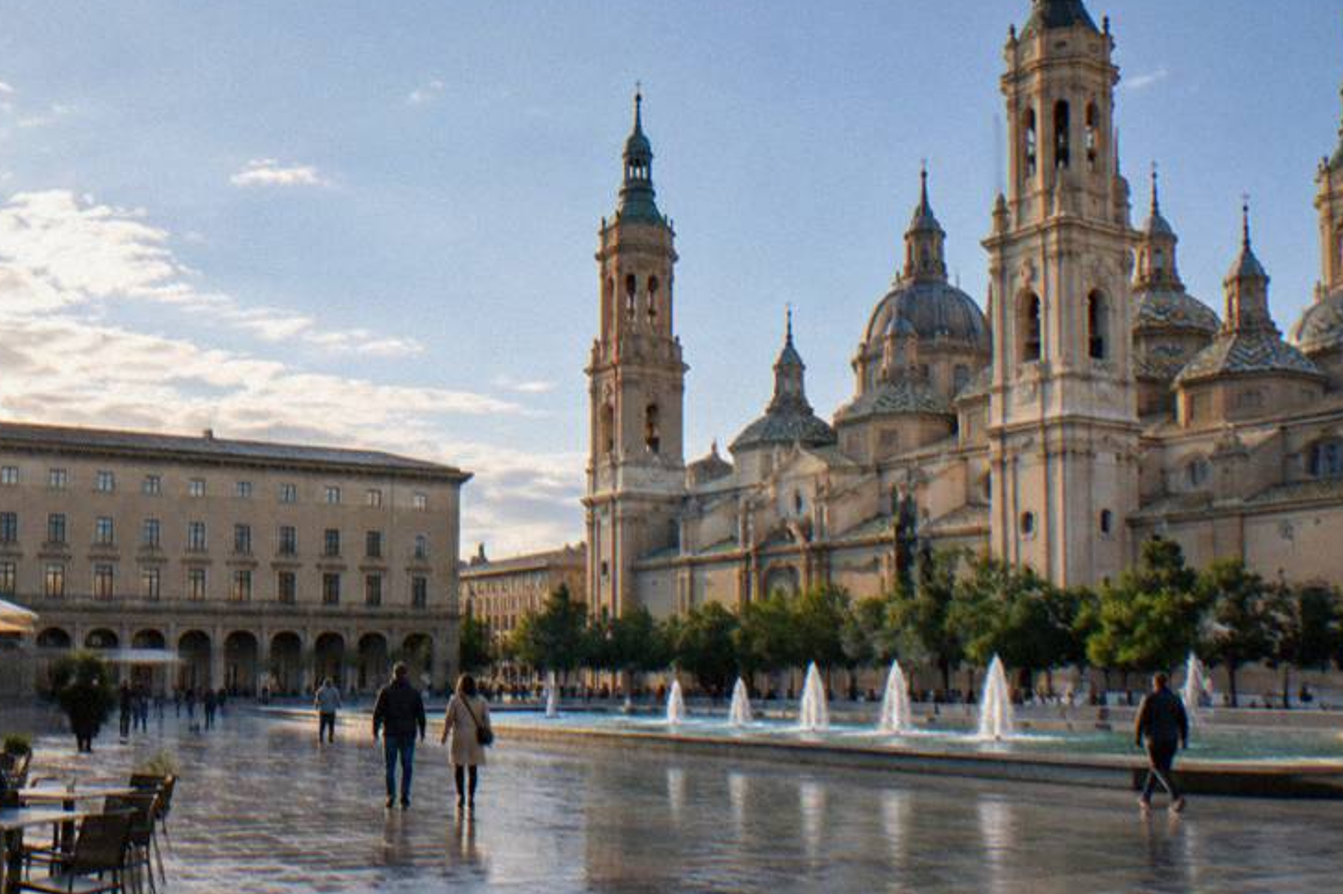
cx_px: 512
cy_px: 447
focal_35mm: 55
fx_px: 2051
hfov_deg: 36.1
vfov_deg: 24.6
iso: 200
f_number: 11
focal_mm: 40
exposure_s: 1/100
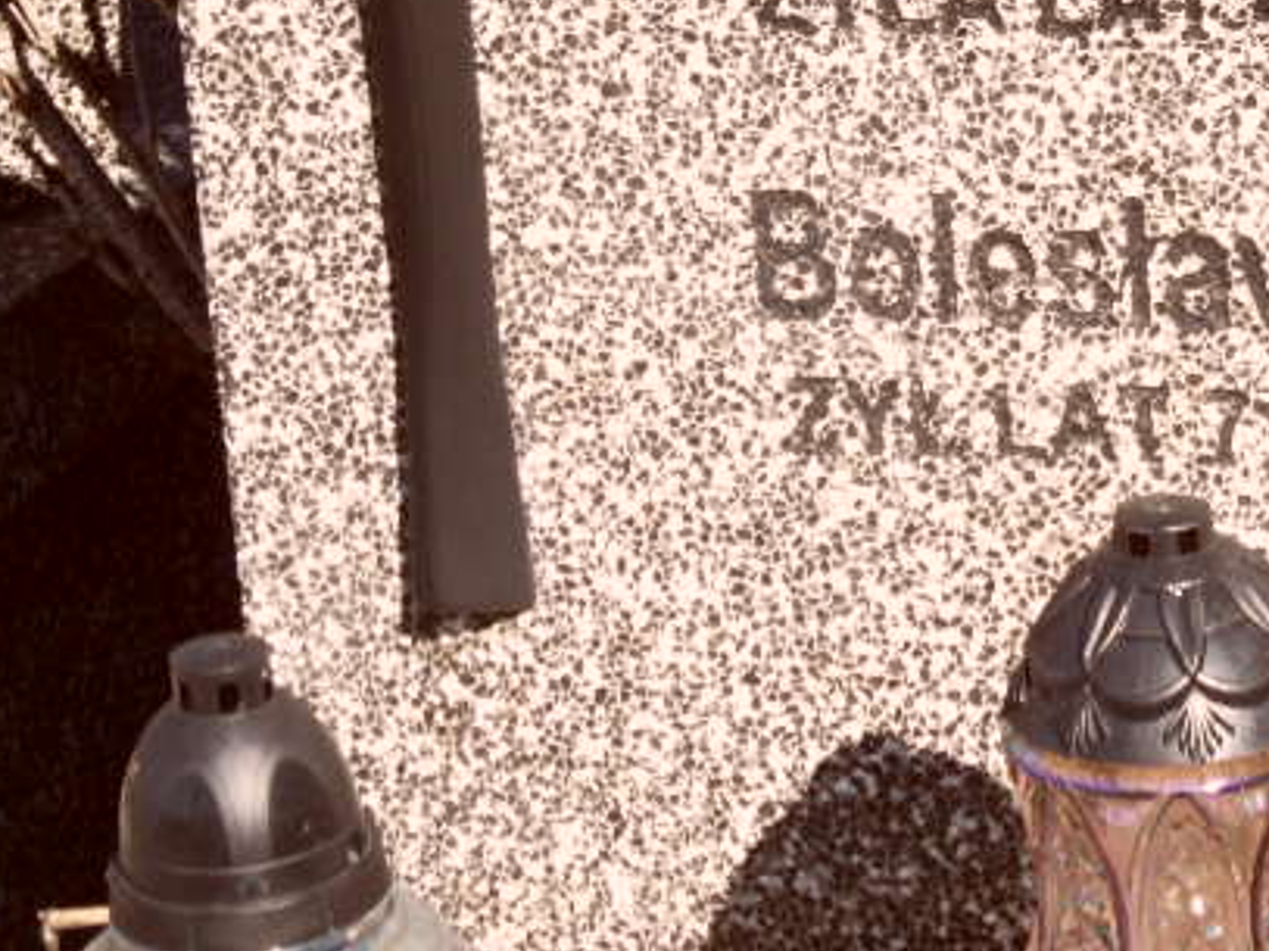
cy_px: -22
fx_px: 5534
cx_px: 1506
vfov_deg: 9.7
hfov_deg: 12.8
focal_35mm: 151
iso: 80
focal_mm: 10.3
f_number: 4
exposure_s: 1/350
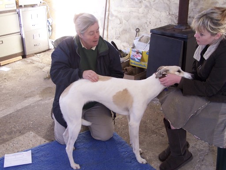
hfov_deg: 39.7
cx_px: 113
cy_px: 85
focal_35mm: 48
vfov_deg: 30.3
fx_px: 313
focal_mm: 8
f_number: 3.2
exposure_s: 1/30
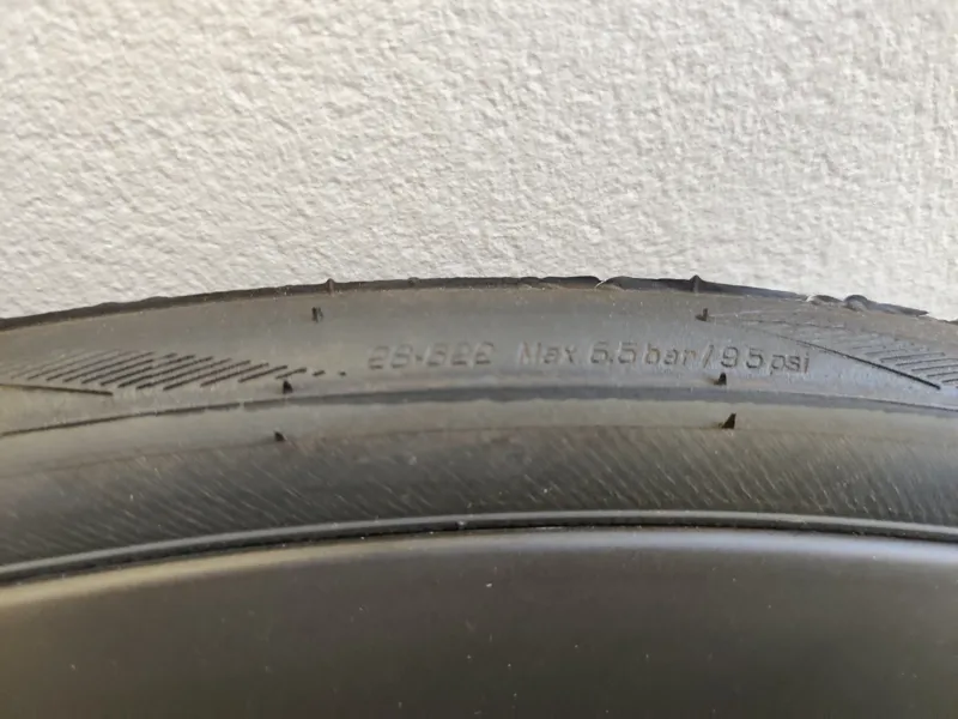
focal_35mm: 27
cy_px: 360
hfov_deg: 65.3
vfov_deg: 51.4
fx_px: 747
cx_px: 479
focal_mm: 4.75
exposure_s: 1/50
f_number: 1.65
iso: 500
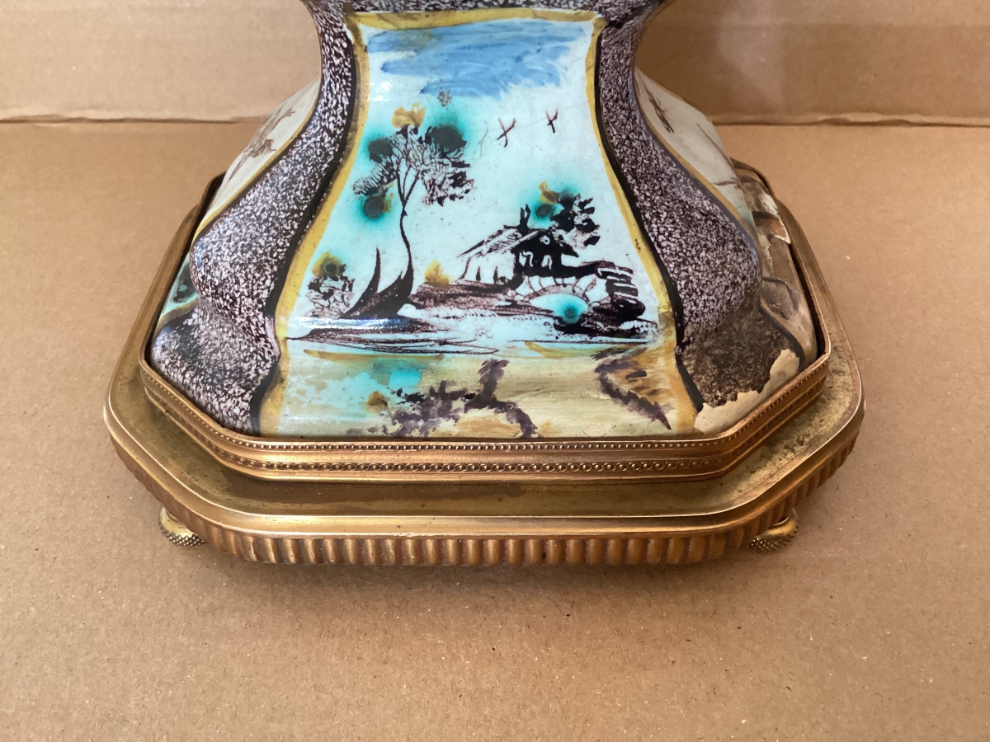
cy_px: 371
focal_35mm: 31
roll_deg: -3.1
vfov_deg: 45.4
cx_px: 495
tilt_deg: -40.0
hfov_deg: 58.4
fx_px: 887
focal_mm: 3.3
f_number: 2.4
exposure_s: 1/25
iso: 800
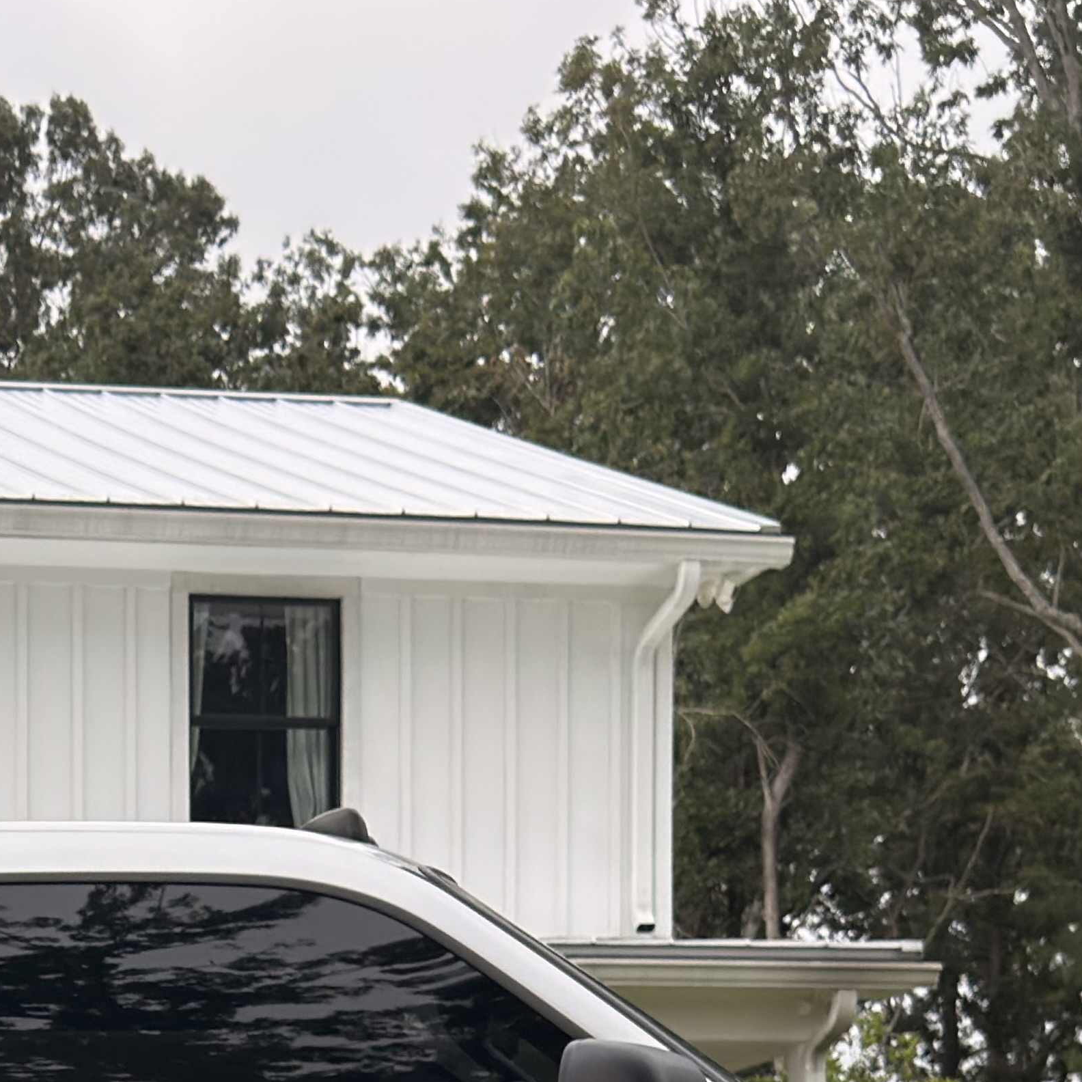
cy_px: 1740
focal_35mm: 108
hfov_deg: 15.5
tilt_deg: -2.7
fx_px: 3819
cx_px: -255
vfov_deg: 14.7
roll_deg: +0.9
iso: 64
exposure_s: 1/1969
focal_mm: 6.76
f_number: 1.78
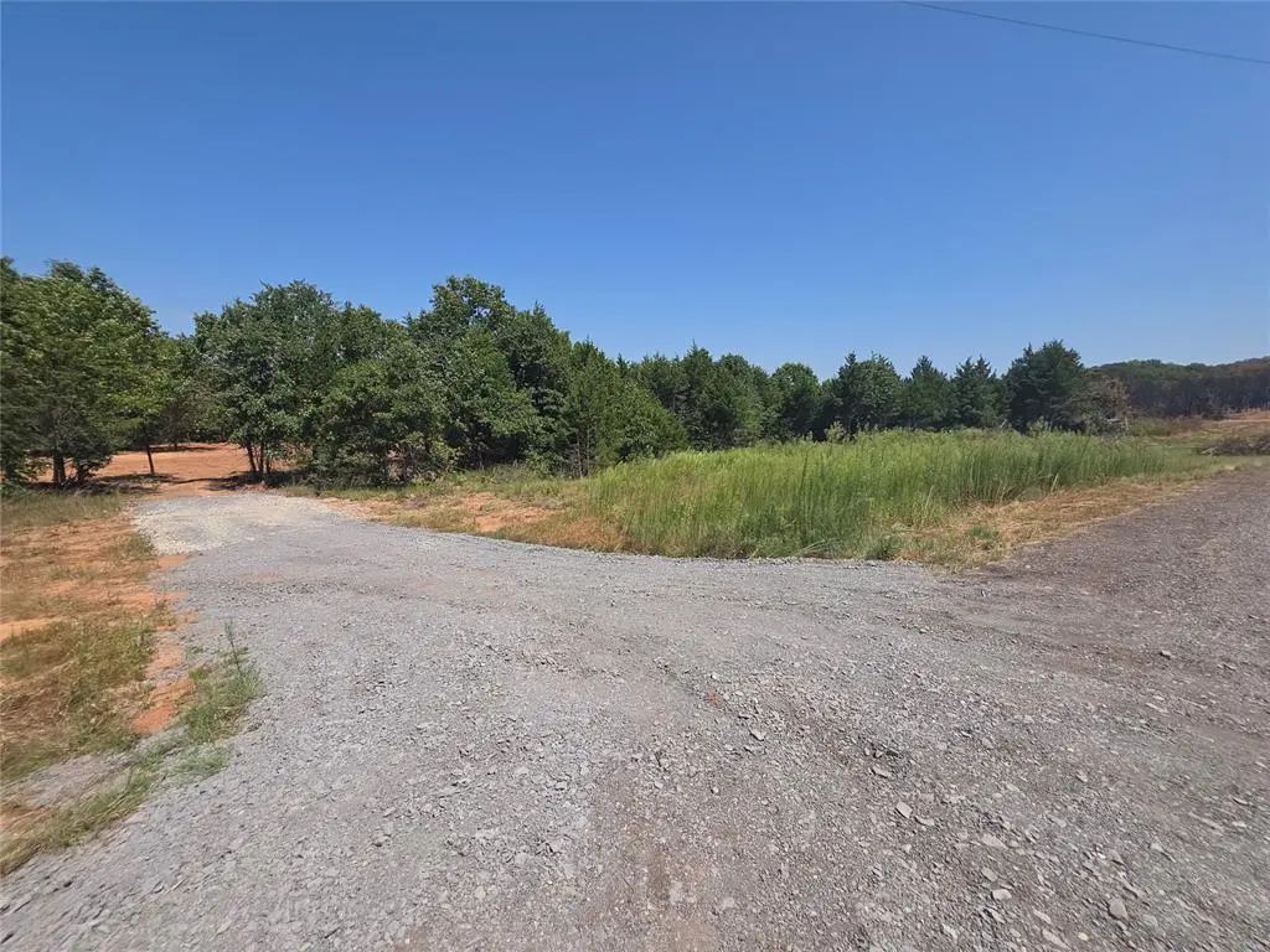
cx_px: 635
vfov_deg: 89.9
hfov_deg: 106.2
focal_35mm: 13
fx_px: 477
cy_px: 476
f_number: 1.9
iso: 20
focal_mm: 2.2
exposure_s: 1/1252
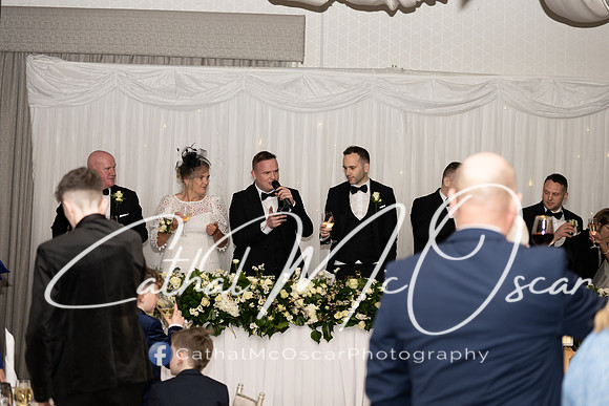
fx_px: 1184
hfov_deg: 28.8
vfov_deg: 19.5
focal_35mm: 70
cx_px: 304
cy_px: 203
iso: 400
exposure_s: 1/160
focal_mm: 70
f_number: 2.8
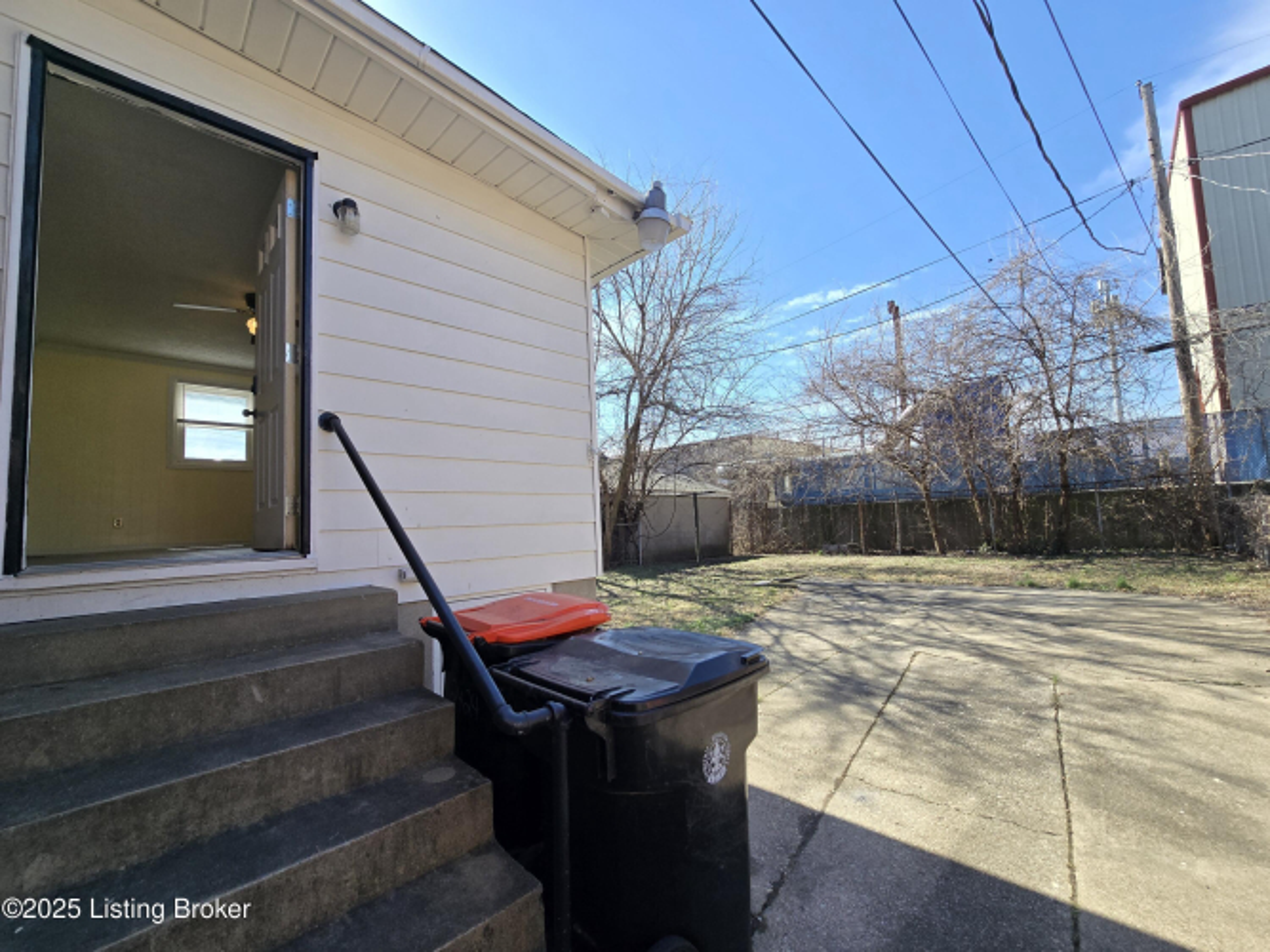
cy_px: 476
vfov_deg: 89.9
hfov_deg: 106.2
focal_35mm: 13
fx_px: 477
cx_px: 635
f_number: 2.2
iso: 50
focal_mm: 2.2
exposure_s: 1/1050
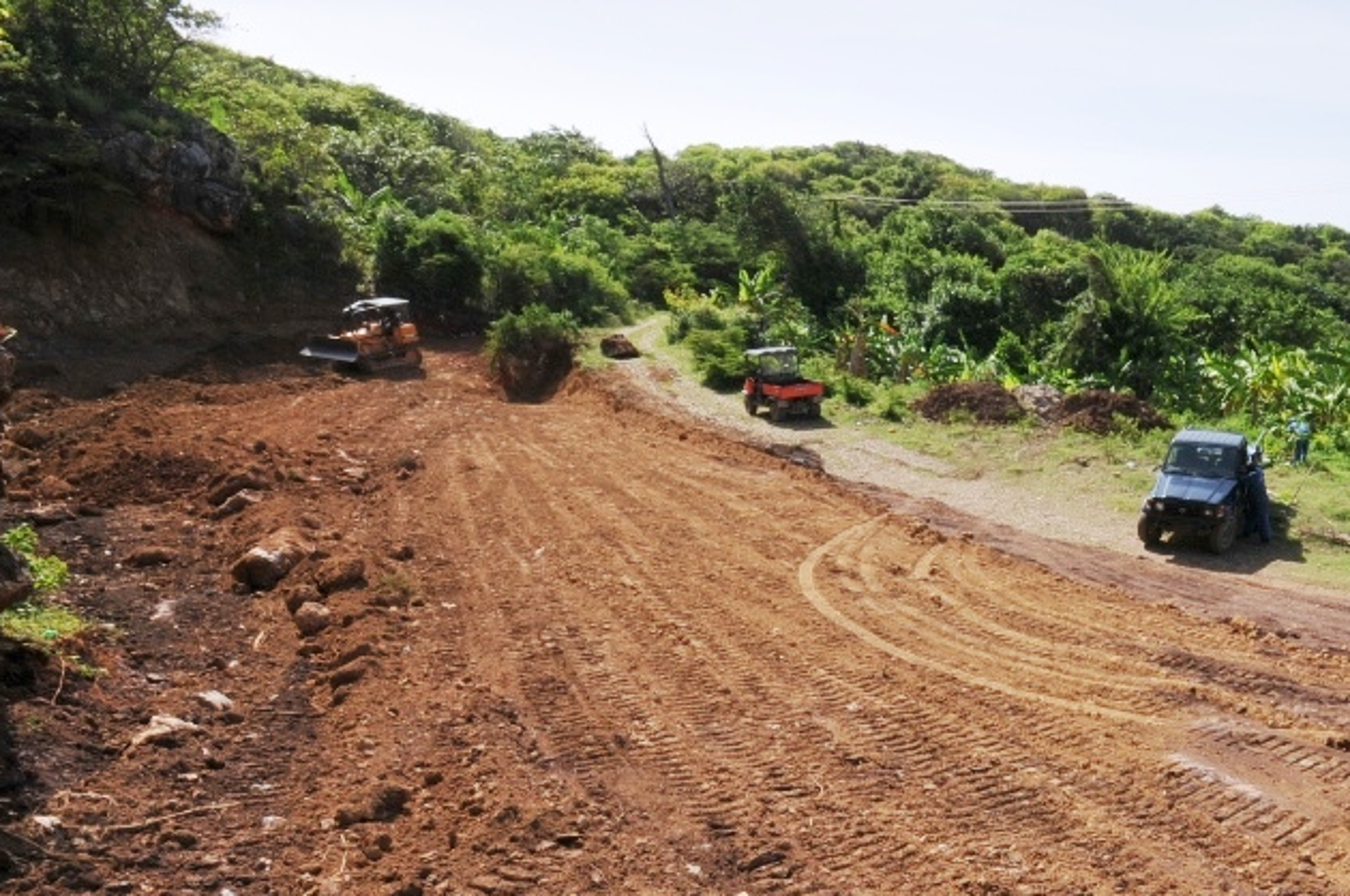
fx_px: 1004
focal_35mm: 27
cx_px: 1067
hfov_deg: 62.5
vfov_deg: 47.2
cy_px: 609
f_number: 22
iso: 200
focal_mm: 11
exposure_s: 1/60
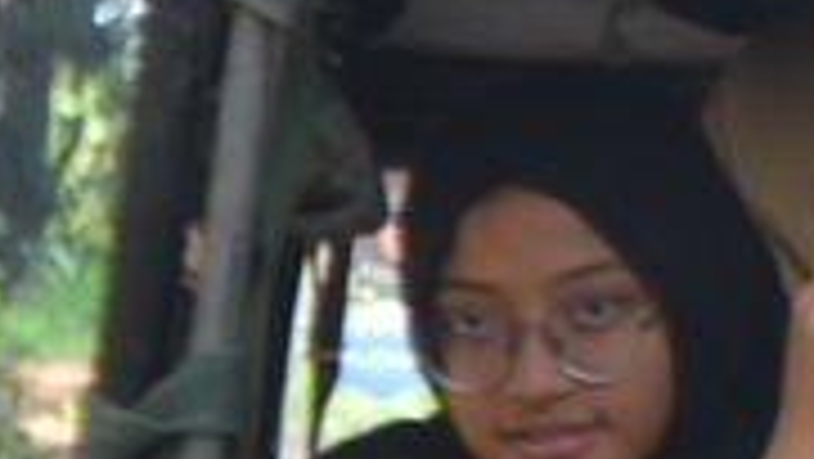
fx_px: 10558
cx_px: 1745
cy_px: 855
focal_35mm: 489
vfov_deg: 2.5
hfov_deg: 4.3
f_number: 5.6
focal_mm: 55
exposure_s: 1/100
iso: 400
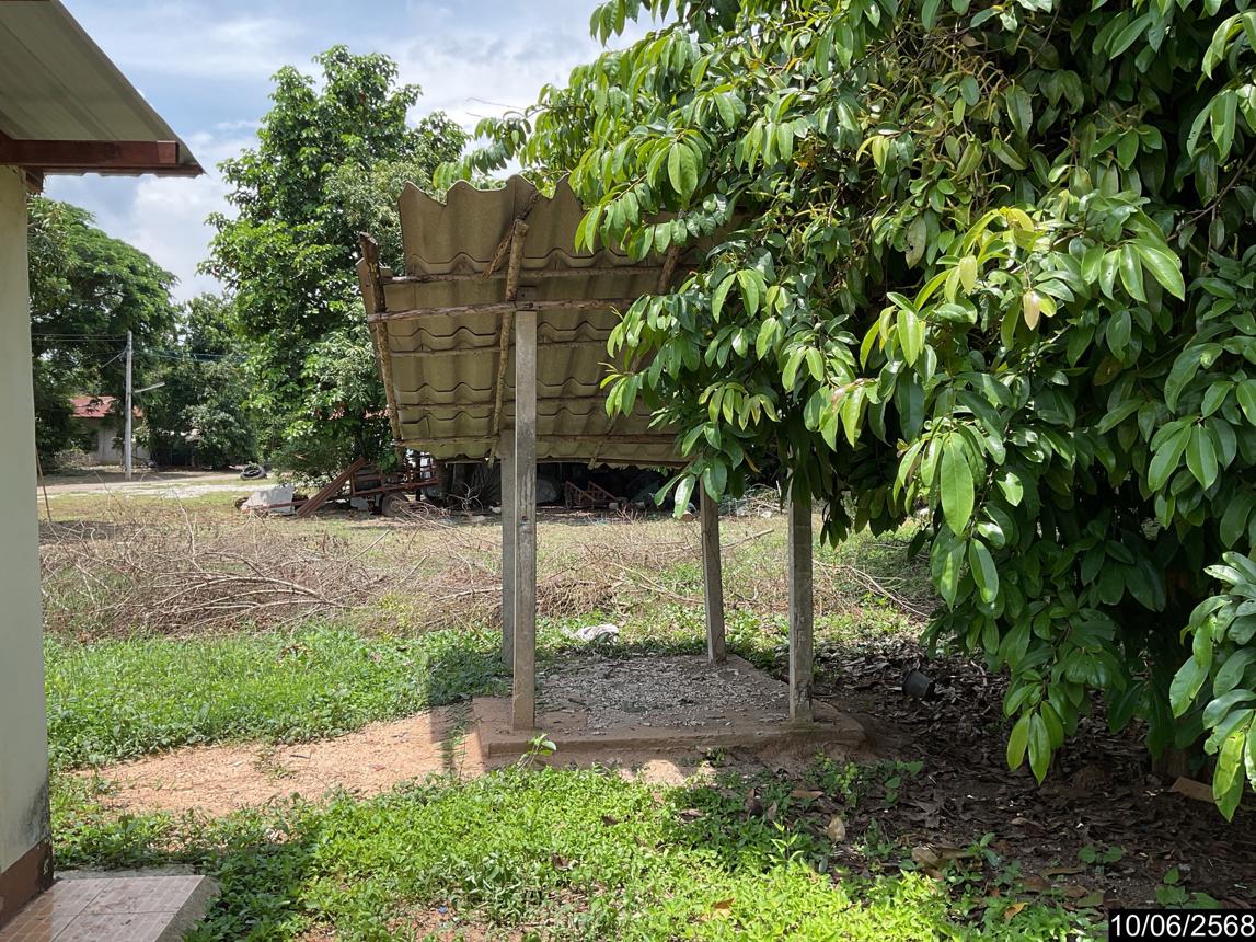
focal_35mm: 29
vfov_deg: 48.2
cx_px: 628
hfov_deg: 61.7
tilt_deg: -2.5
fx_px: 1052
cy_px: 471
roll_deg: -0.1
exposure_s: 1/642
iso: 16
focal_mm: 3
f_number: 1.8
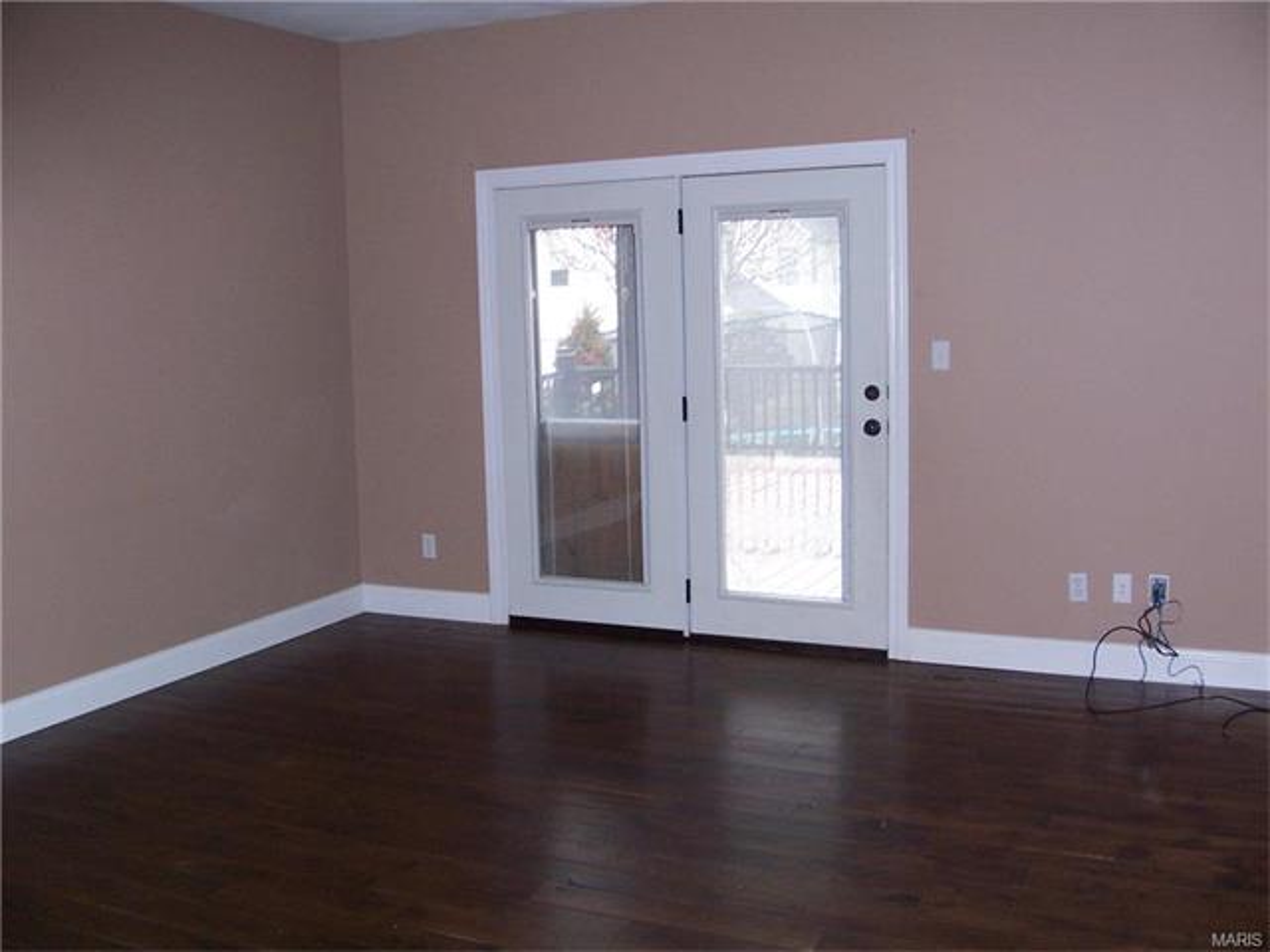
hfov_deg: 52.6
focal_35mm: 35
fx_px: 1284
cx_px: 635
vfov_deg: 40.7
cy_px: 476
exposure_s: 1/60
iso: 140
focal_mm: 6
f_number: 2.8
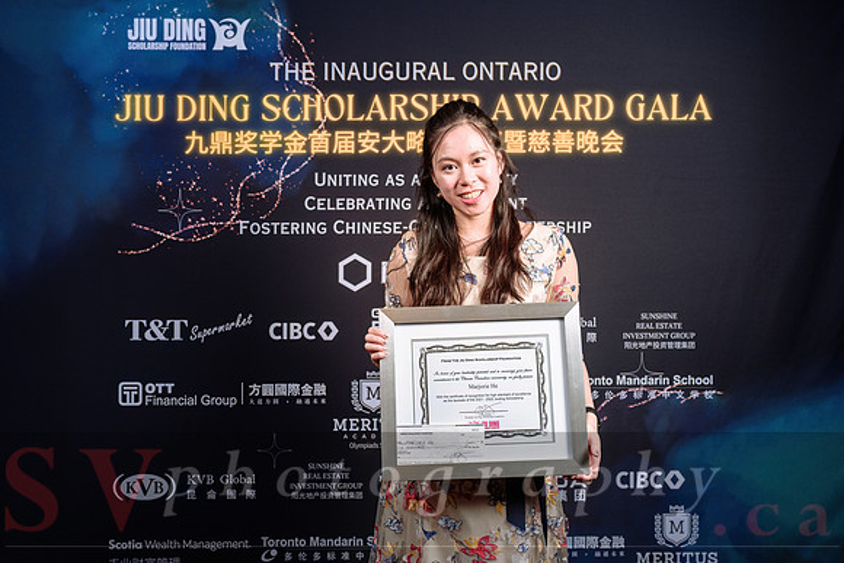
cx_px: 422
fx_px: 831
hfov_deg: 53.8
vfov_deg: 37.4
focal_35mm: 35
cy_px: 282
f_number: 4.5
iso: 500
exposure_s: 1/200
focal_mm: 35
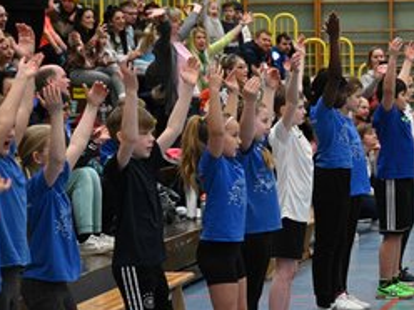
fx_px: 2225
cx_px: 307
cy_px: 134
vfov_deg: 8.0
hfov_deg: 10.6
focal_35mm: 186
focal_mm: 120
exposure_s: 1/250
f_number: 5.6
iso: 2500
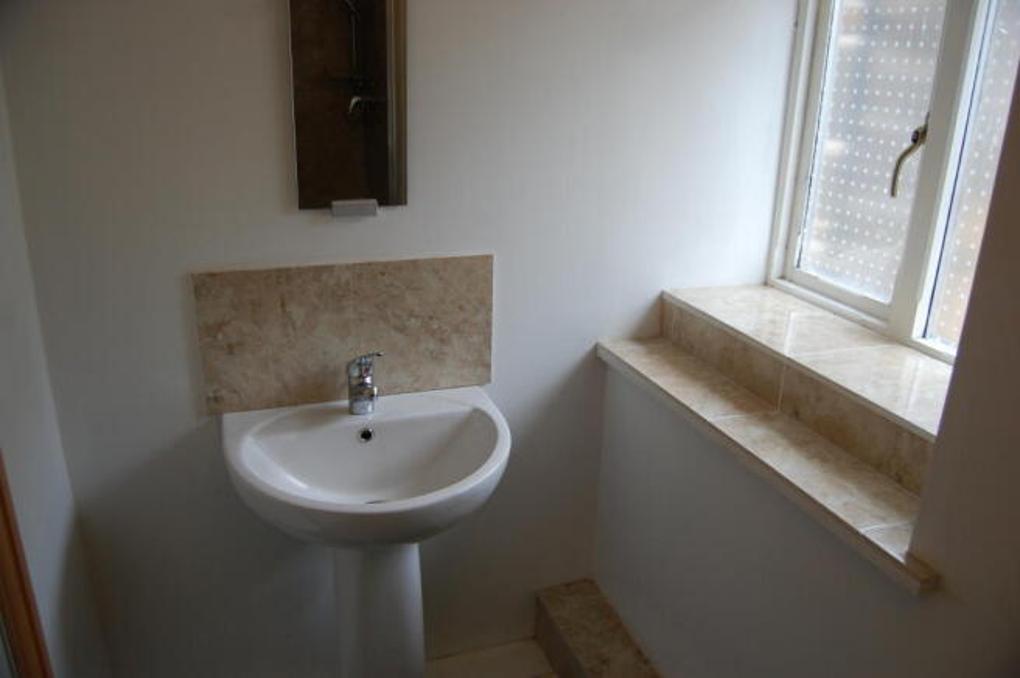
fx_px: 764
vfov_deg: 47.8
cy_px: 339
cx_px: 510
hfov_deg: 67.4
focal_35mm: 27
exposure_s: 1/60
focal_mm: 18
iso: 400
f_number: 4
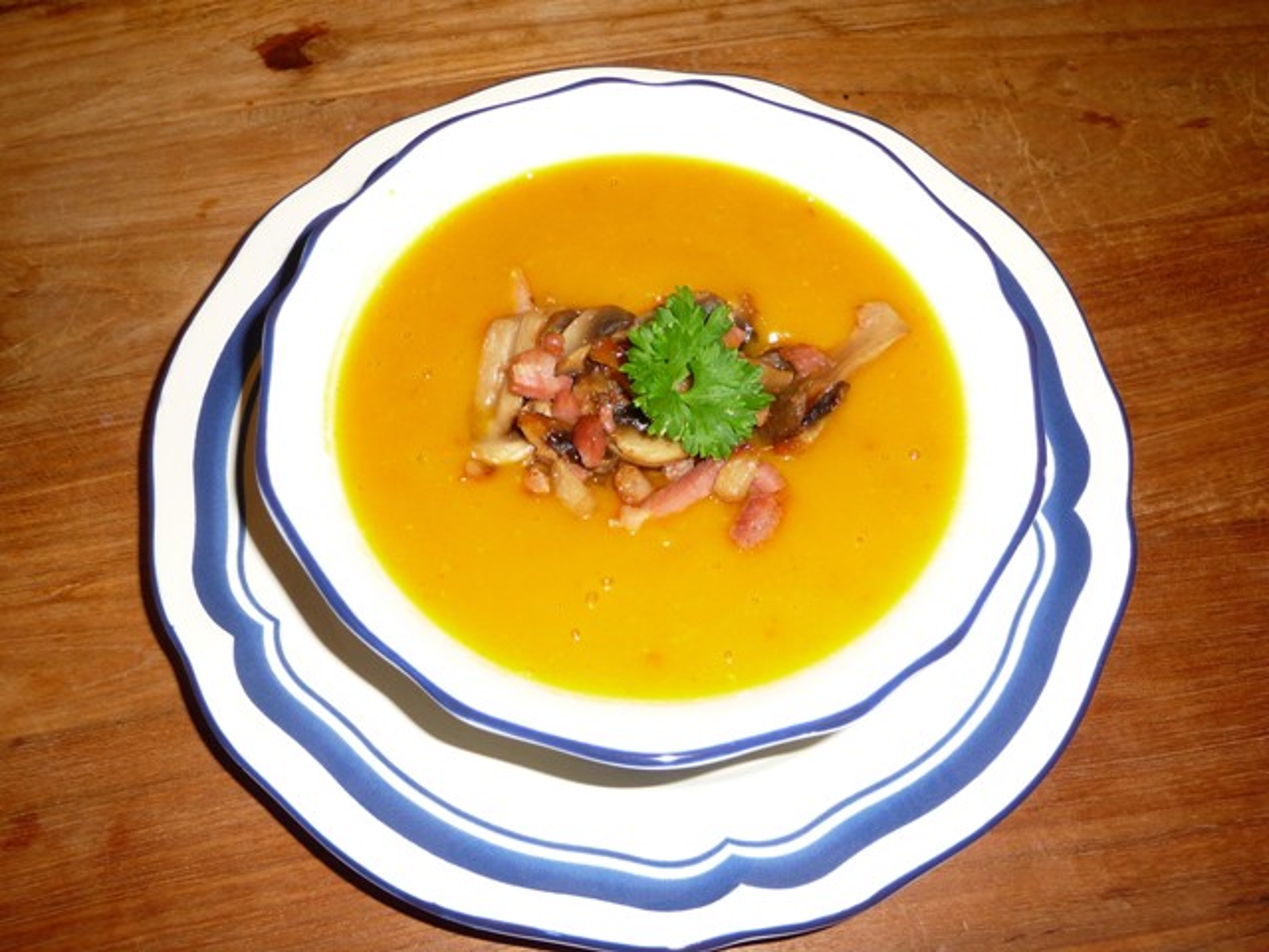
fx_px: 1466
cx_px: 634
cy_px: 476
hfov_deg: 46.8
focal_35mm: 40
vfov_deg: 36.0
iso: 100
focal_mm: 6.7
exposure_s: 1/30
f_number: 3.9
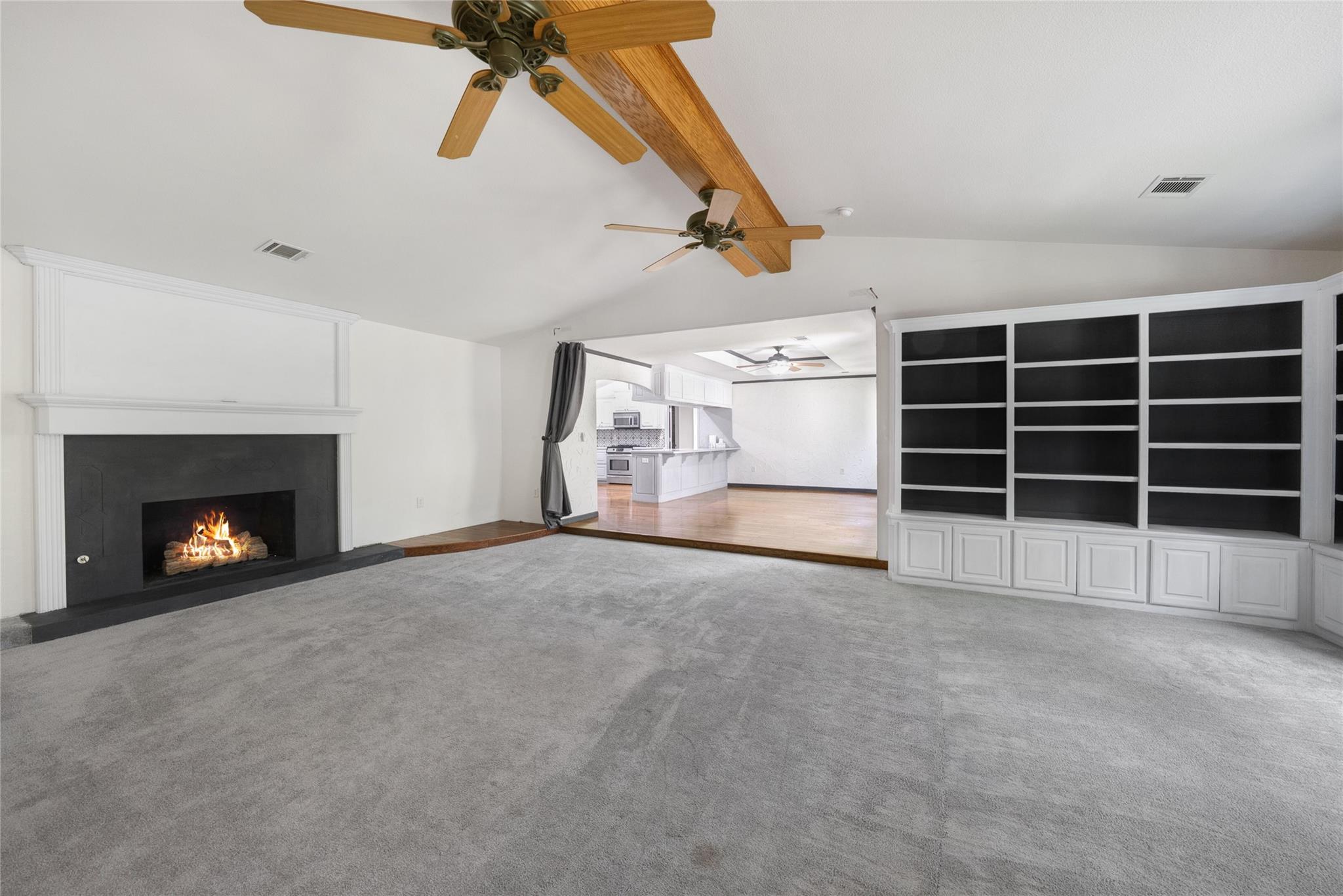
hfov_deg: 112.6
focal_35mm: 12
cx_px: 672
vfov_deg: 90.1
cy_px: 448
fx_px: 448
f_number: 9
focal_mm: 12
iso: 640
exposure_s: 1/3.33
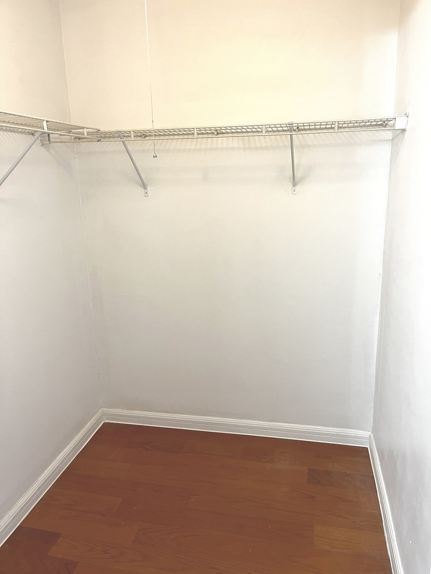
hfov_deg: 53.1
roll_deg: +0.6
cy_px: 287
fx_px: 432
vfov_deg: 67.3
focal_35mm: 26
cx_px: 216
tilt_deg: -14.1
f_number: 1.6
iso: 160
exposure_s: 1/60
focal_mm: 5.1
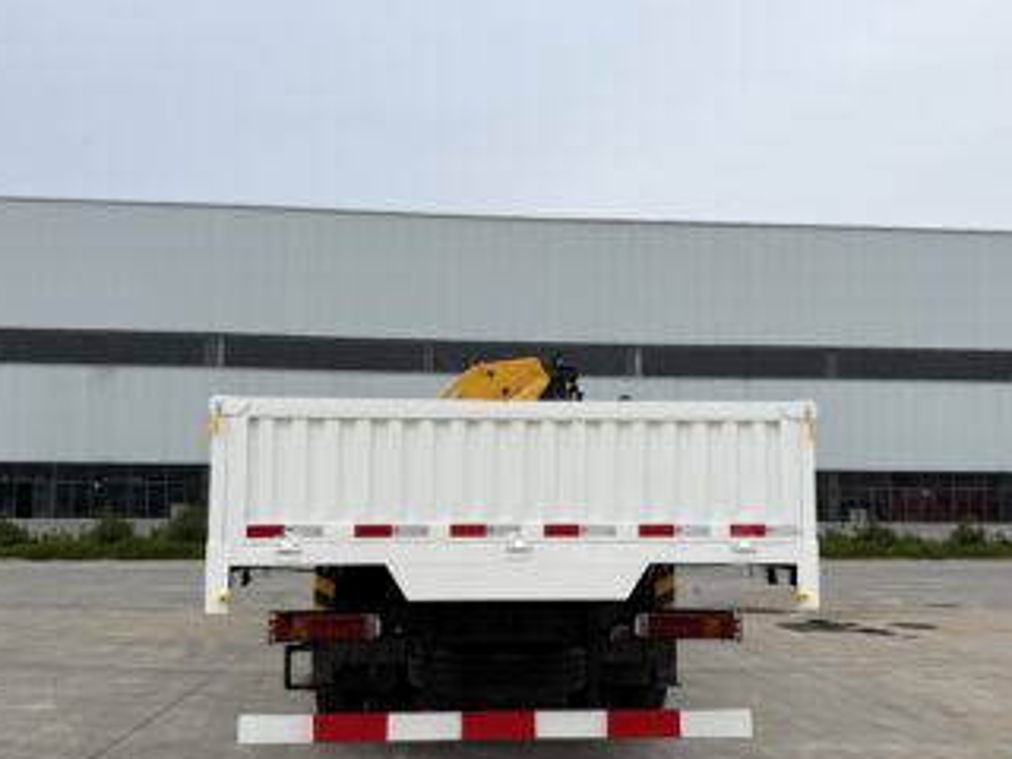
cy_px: 468
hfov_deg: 60.0
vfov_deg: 46.4
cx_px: 512
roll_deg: +0.9
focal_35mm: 30
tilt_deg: +5.3
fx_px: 877
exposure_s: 1/967
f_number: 1.78
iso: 80
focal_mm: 6.76
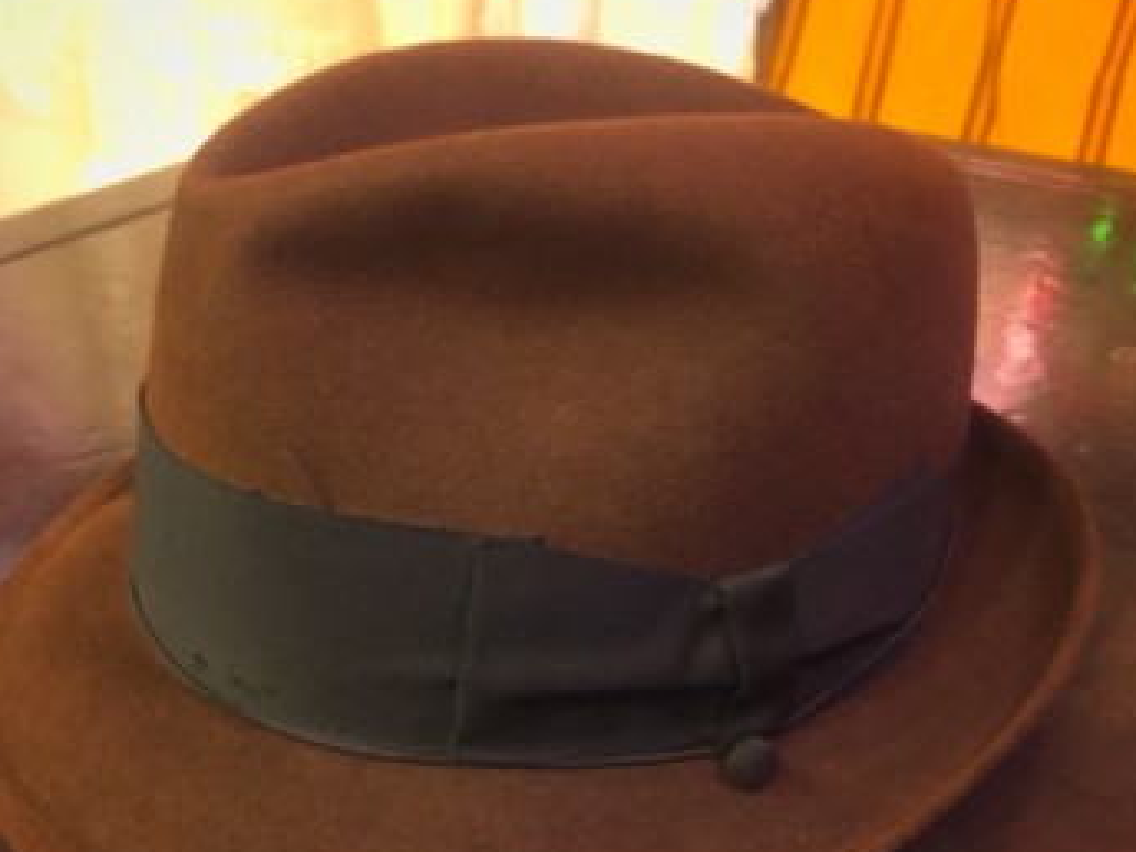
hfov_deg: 48.9
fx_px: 1247
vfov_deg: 37.5
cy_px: 535
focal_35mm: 38
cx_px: 528
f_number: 2.2
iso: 250
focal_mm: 4.15
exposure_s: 1/15
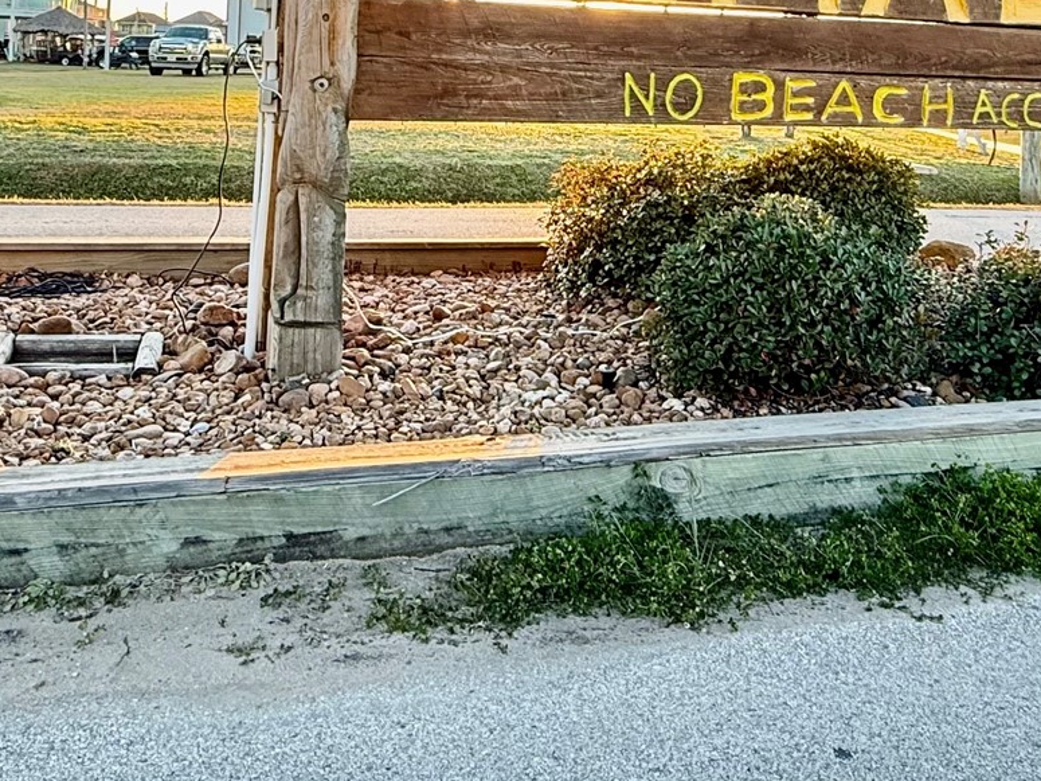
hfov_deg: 50.1
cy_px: 59
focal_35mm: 37
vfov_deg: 36.0
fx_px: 1113
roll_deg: -2.5
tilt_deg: -0.1
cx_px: 555
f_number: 2.2
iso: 200
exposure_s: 1/99
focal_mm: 2.22
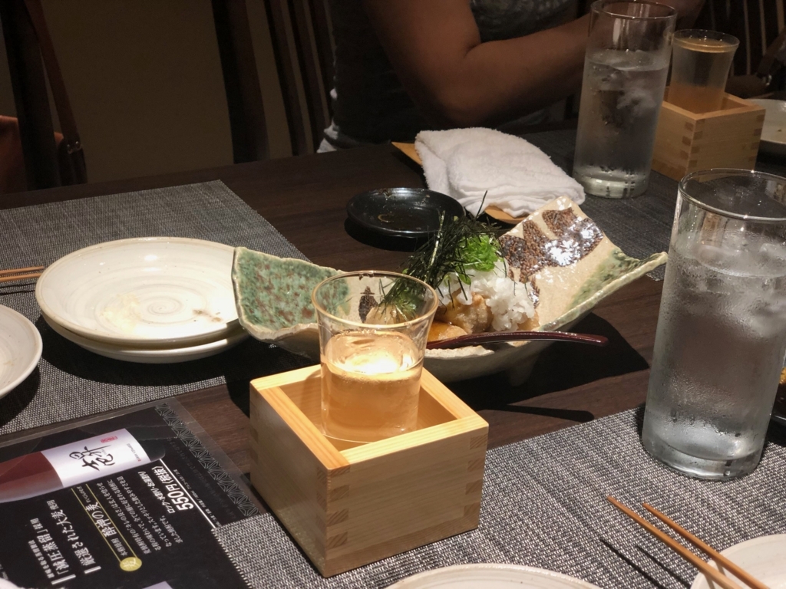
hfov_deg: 36.8
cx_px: 393
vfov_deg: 28.0
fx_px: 1181
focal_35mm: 52
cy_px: 294
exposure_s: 1/40
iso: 80
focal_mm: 6
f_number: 2.4
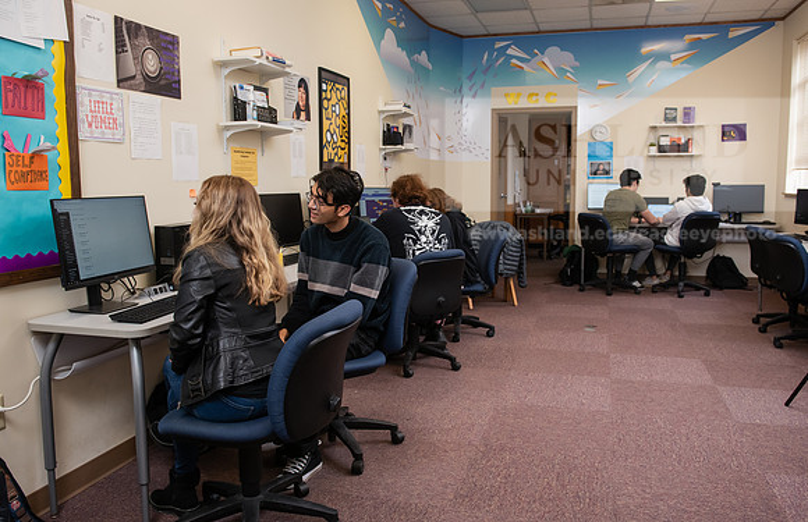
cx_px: 416
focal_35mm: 30
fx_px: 677
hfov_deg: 61.6
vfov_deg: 42.2
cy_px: 251
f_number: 4.5
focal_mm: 27
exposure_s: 1/200
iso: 1000
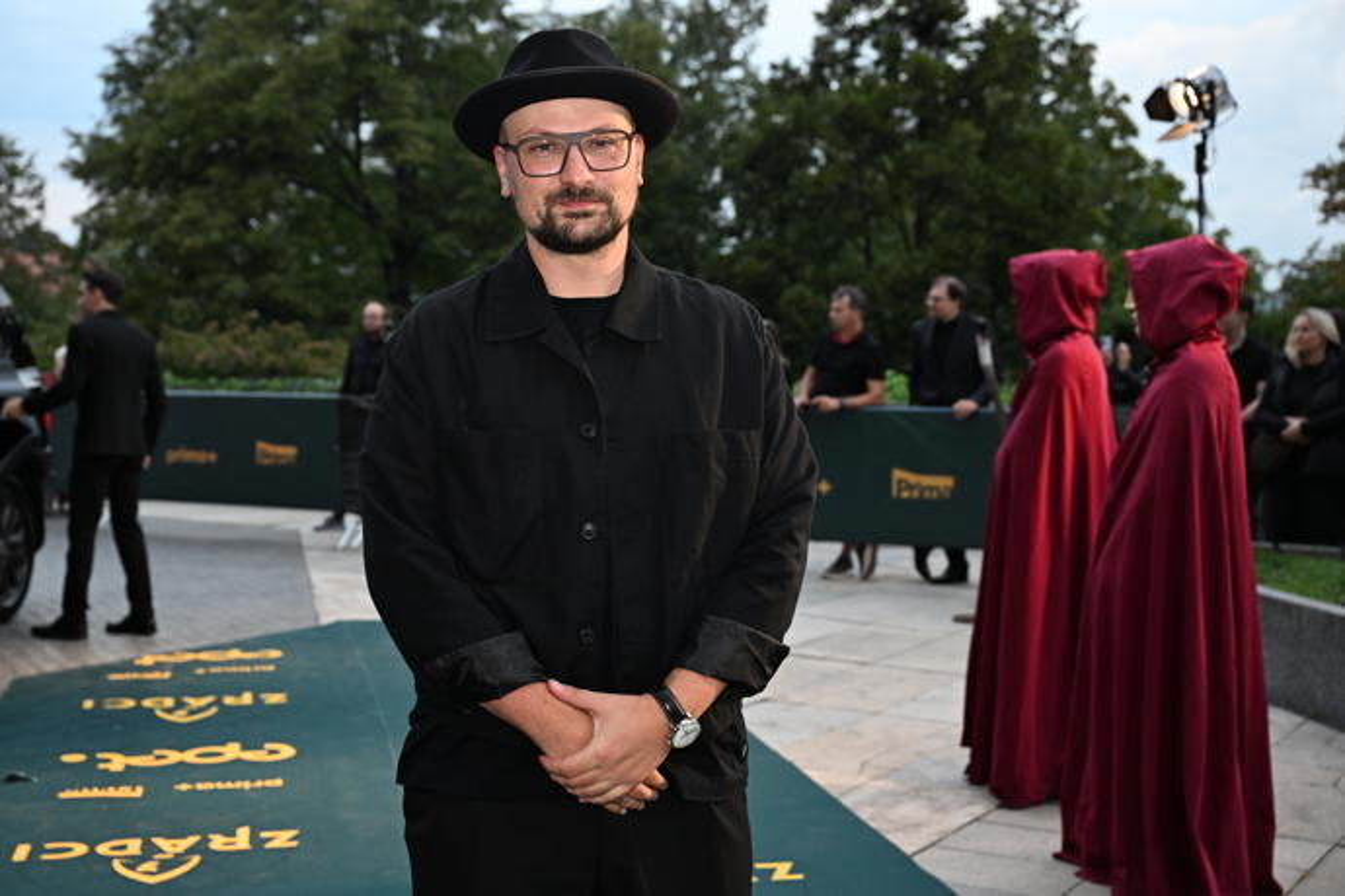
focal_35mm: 47
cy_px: 448
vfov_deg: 28.6
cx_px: 672
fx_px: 1756
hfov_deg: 41.9
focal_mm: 47
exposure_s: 1/400
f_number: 4.5
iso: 2000
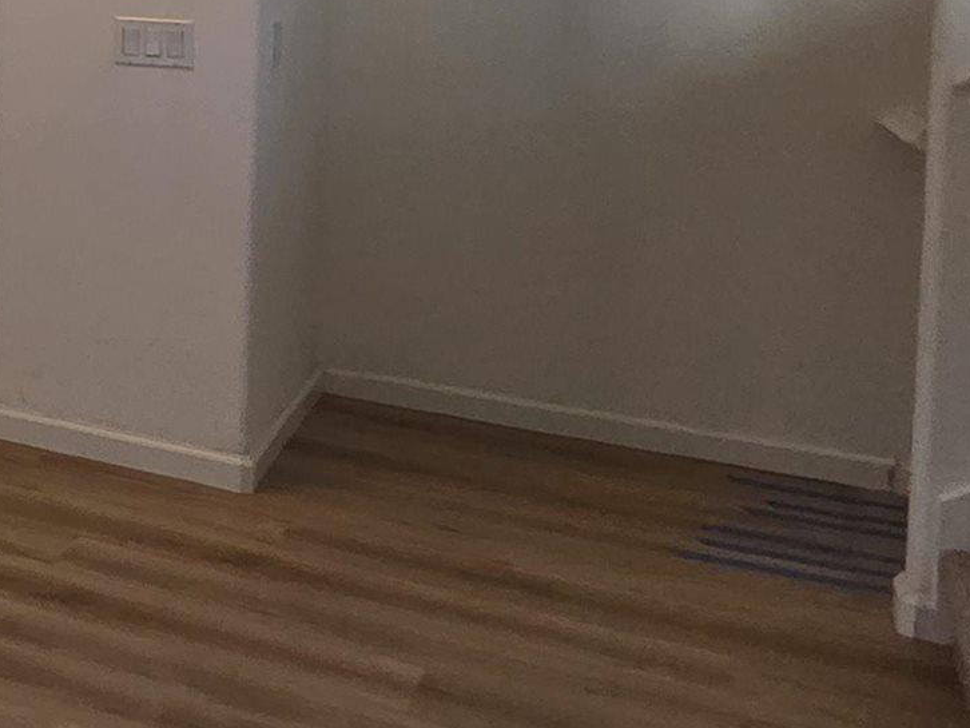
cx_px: -949
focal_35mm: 55
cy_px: -61
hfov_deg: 19.6
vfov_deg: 24.8
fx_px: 1542
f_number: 2.2
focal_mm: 2.2
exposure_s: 1/120
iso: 125
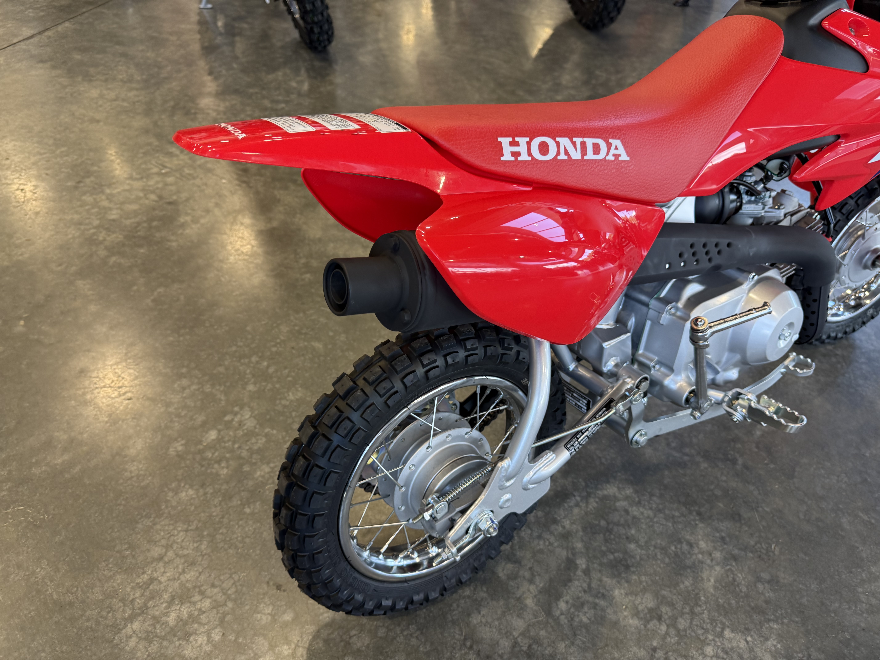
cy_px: 330
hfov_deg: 71.6
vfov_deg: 56.8
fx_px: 610
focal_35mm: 24
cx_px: 440
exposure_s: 1/121
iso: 125
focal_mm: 6.76
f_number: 1.78
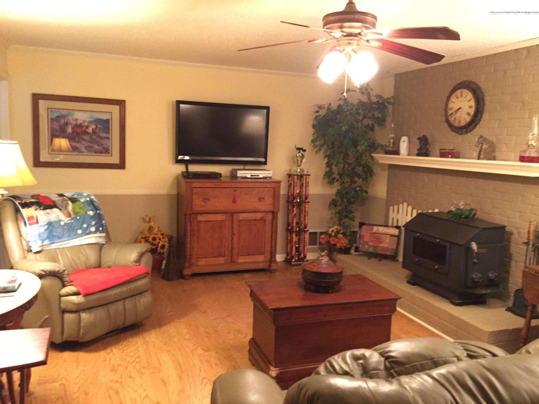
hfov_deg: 61.7
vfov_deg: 48.2
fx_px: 452
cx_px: 270
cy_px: 202
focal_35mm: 29
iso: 400
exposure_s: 1/15
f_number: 2.2
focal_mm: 4.15
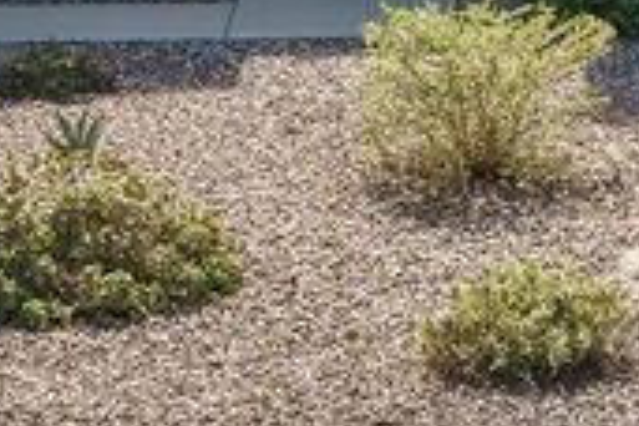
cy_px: -420
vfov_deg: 6.4
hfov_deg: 9.8
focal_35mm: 209
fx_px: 3709
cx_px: 303
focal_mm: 35
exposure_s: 1/125
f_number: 8
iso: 100
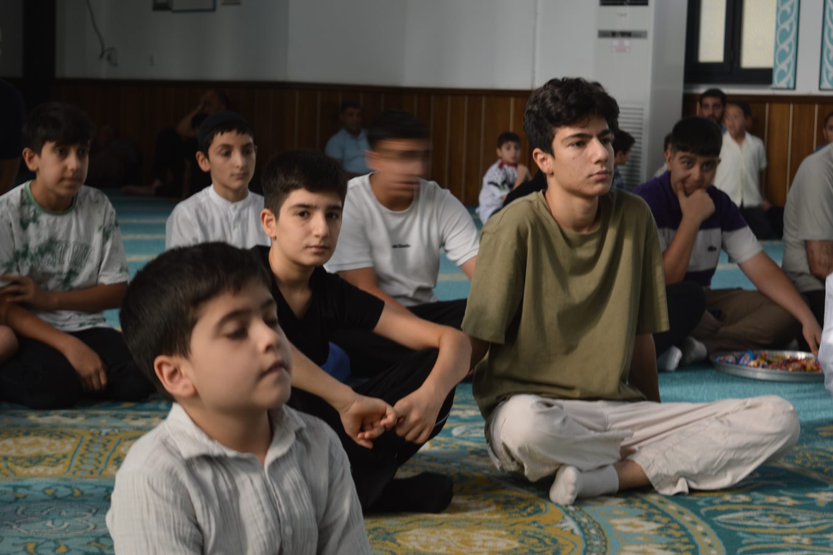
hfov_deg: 24.6
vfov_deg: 16.5
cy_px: 278
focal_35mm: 82
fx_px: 1908
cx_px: 416
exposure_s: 1/13
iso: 100
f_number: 5.6
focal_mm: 55
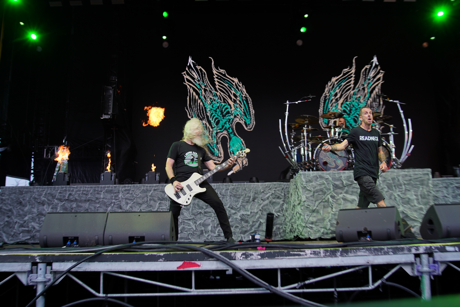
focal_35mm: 32
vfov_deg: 41.1
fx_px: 409
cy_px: 154
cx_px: 230
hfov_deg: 58.7
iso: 100
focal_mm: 32
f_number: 4
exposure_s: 1/100
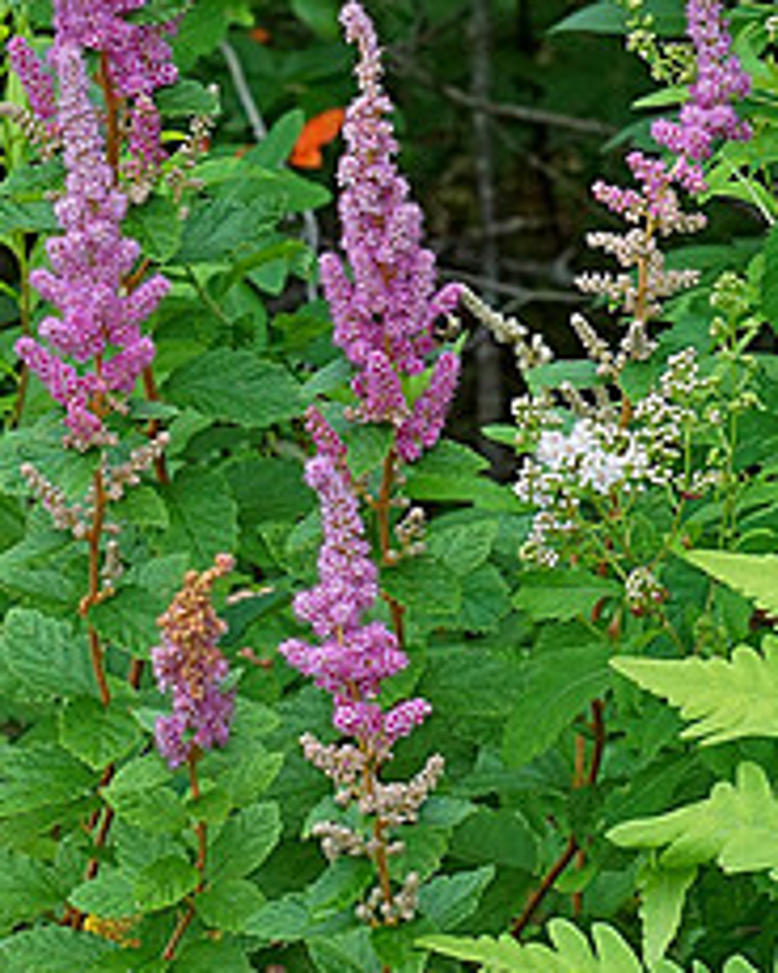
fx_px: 7049
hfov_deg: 6.3
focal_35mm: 245
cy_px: 360
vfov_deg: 7.9
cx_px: 222
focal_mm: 89
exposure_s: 1/80
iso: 1000
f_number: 13
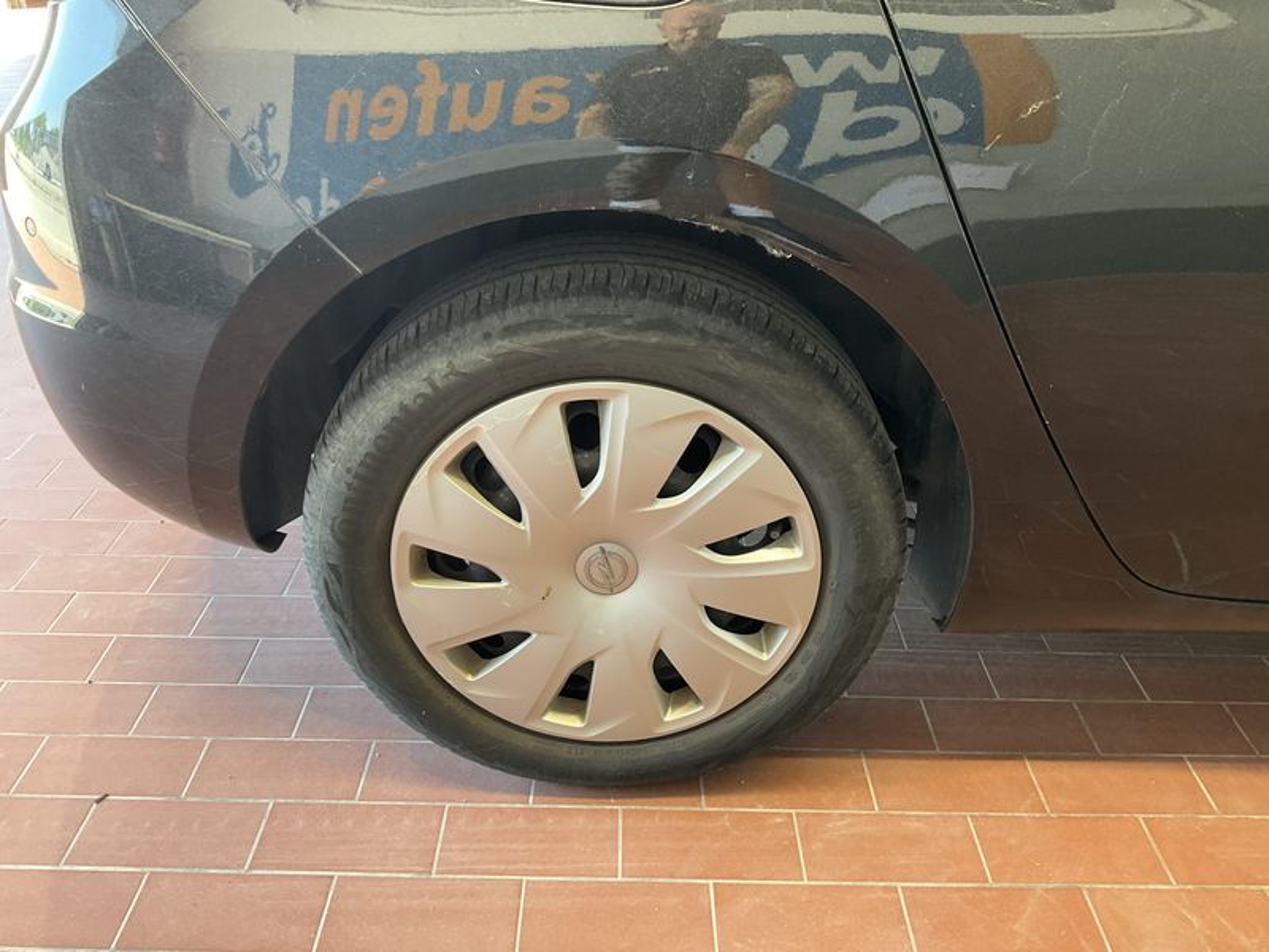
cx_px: 634
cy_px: 476
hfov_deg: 61.7
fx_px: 1063
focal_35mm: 29
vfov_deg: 48.2
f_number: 1.8
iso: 50
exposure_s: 1/50
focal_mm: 3
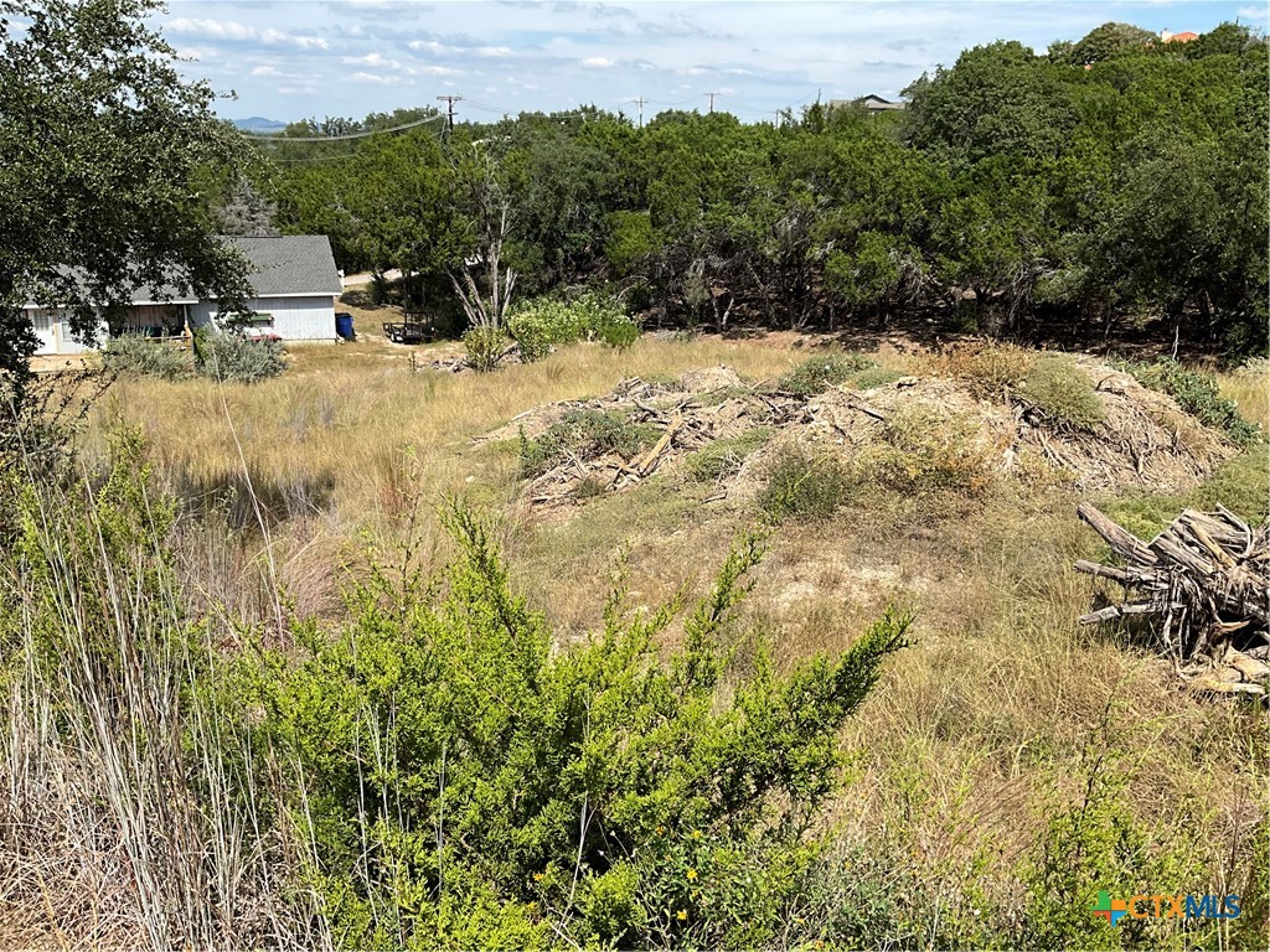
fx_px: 1064
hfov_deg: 61.7
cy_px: 476
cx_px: 635
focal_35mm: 29
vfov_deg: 48.2
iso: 25
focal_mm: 3
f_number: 1.8
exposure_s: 1/1534
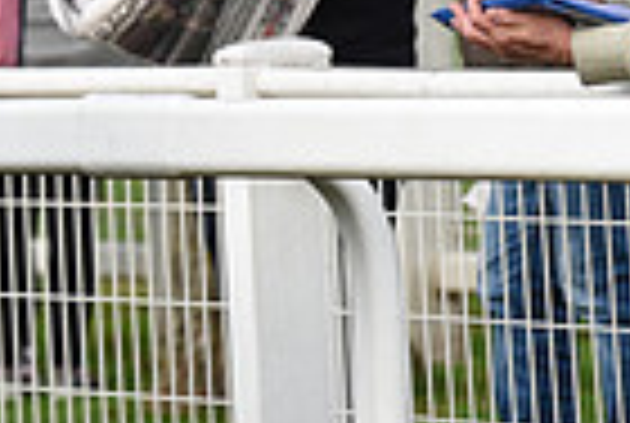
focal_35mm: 661
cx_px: -639
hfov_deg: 3.1
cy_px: 223
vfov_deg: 2.1
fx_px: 11592
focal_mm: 160
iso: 1000
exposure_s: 1/640
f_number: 5.6
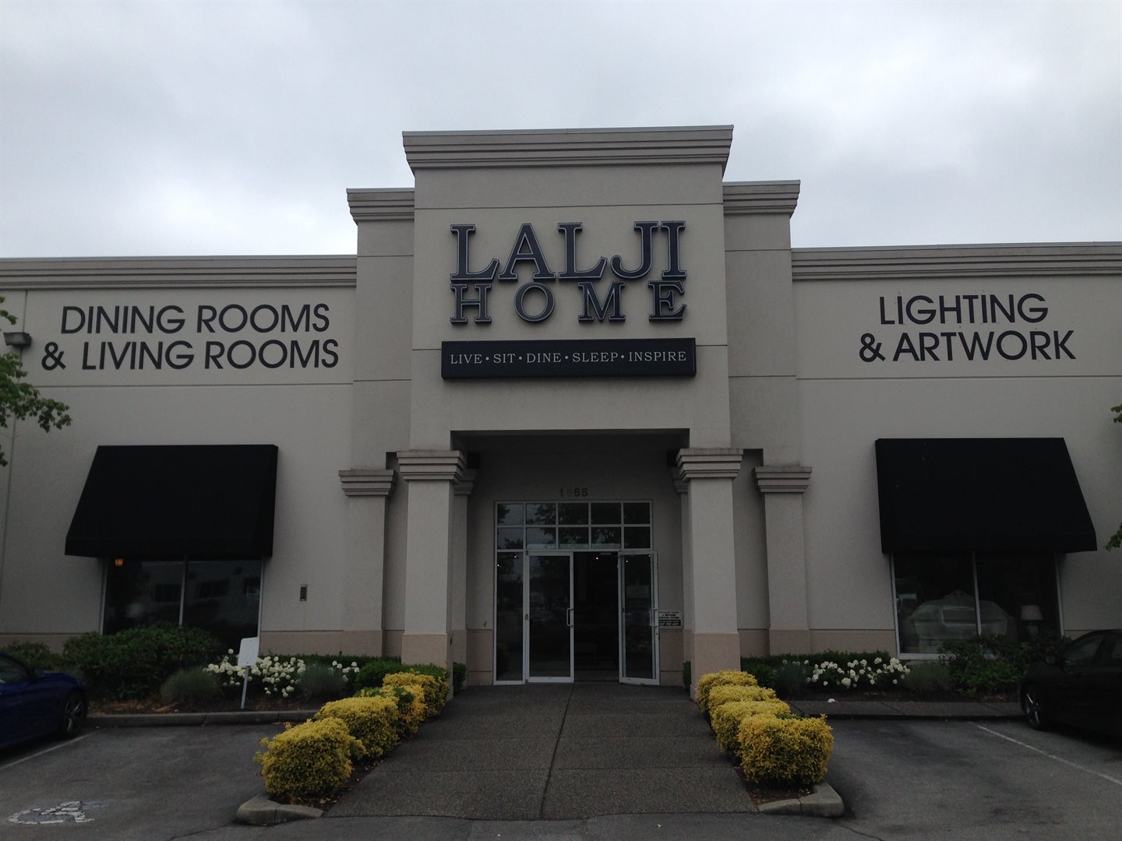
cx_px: 561
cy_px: 420
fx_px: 1070
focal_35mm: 33
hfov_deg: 55.4
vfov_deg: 42.9
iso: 50
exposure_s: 1/1085
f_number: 2.4
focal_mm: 4.12
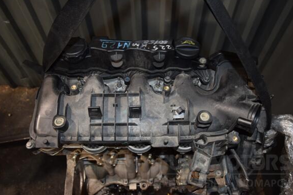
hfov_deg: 65.5
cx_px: 149
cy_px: 95
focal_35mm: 28
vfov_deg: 46.4
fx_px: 228
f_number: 5
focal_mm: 18
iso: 800
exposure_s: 1/60
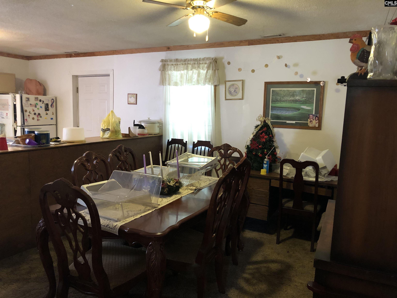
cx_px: 198
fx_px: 321
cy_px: 149
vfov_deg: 49.7
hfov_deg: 63.4
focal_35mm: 28
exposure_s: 1/8
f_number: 1.8
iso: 80
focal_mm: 3.99
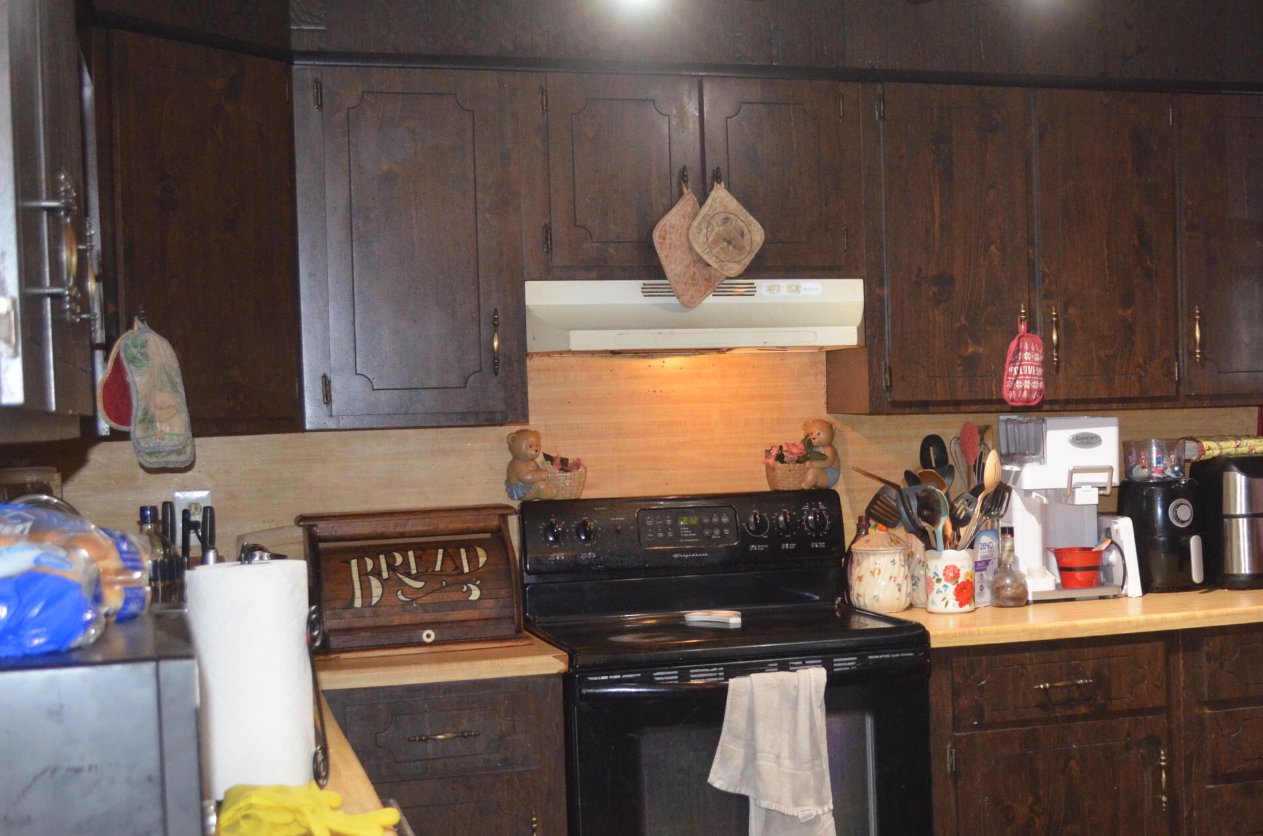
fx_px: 1996
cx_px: 902
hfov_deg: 34.6
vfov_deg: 23.6
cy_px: 499
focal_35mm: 57
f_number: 4
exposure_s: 1/60
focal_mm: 24
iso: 1600
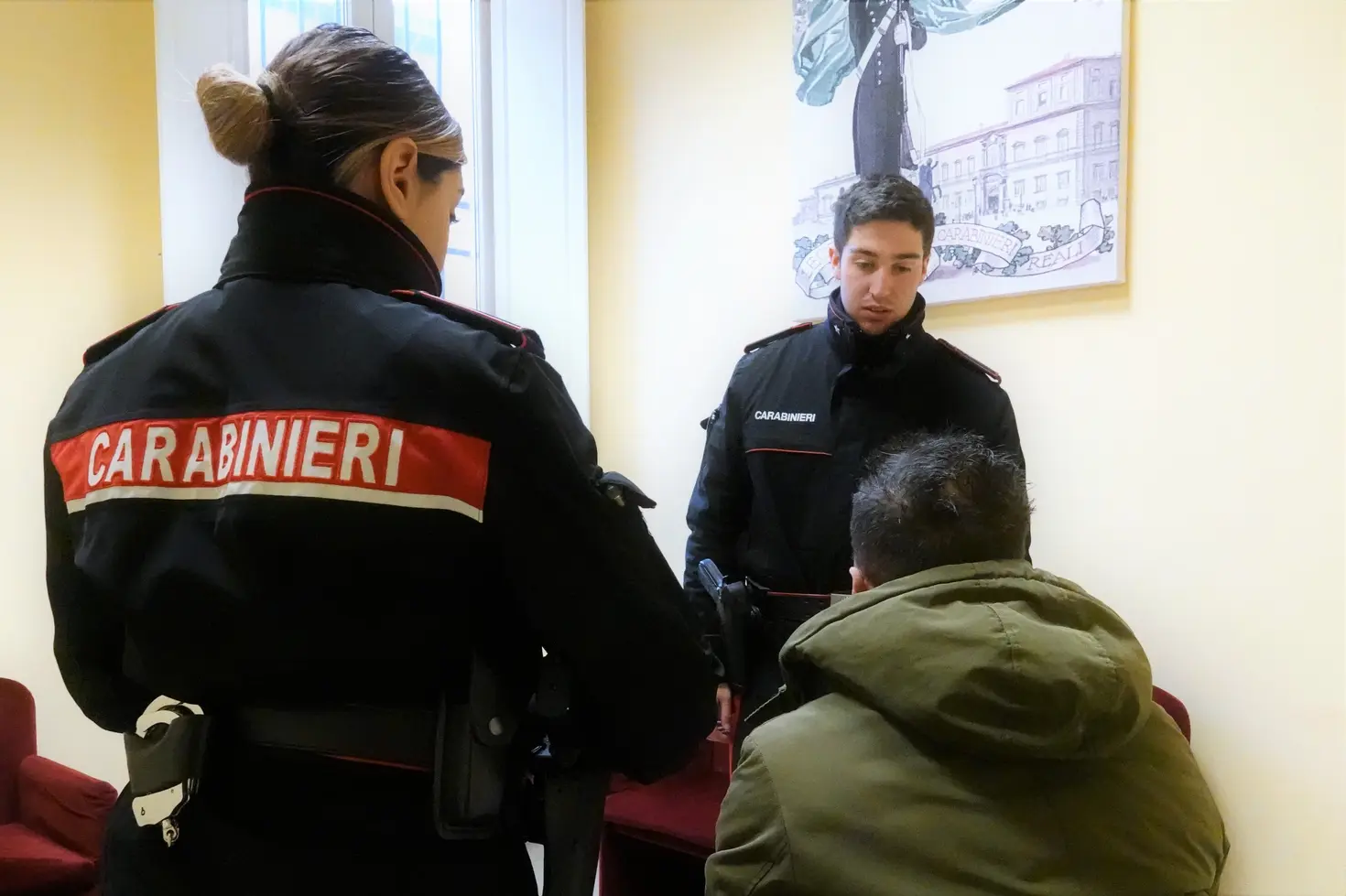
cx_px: 673
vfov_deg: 53.1
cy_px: 448
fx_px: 897
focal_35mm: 24
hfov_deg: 73.8
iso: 6400
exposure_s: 1/125
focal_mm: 8.8
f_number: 5.6
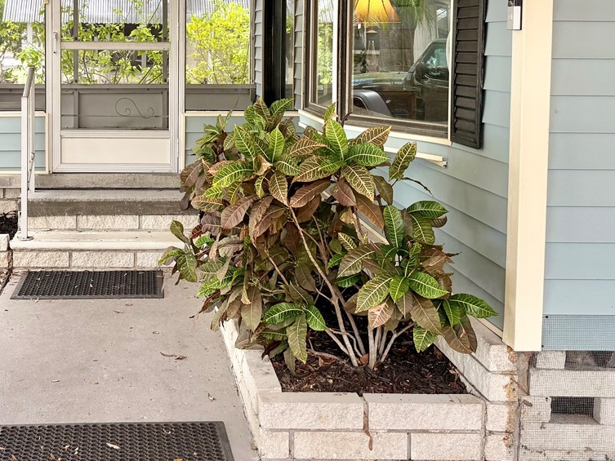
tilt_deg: -3.1
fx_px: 906
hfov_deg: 36.4
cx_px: 134
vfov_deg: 27.9
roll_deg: -0.3
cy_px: 85
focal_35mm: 51
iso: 100
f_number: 1.78
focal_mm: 6.76
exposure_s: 1/888
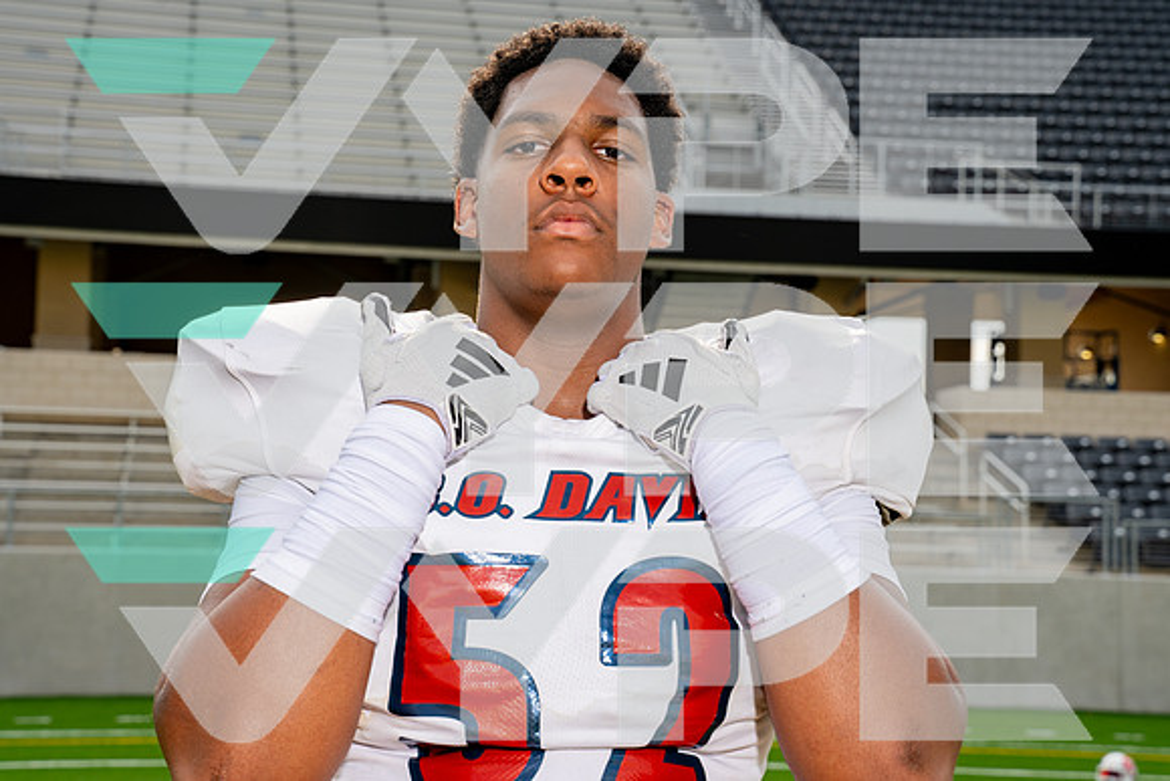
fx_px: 2398
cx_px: 585
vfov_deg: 18.5
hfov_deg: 27.4
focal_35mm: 74
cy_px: 390
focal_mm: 70
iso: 100
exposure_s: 1/250
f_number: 8
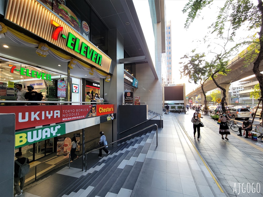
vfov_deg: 89.9
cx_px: 132
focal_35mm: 13
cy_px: 98
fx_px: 99
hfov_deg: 106.2
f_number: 2.2
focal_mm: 2.2
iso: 64
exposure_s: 1/60
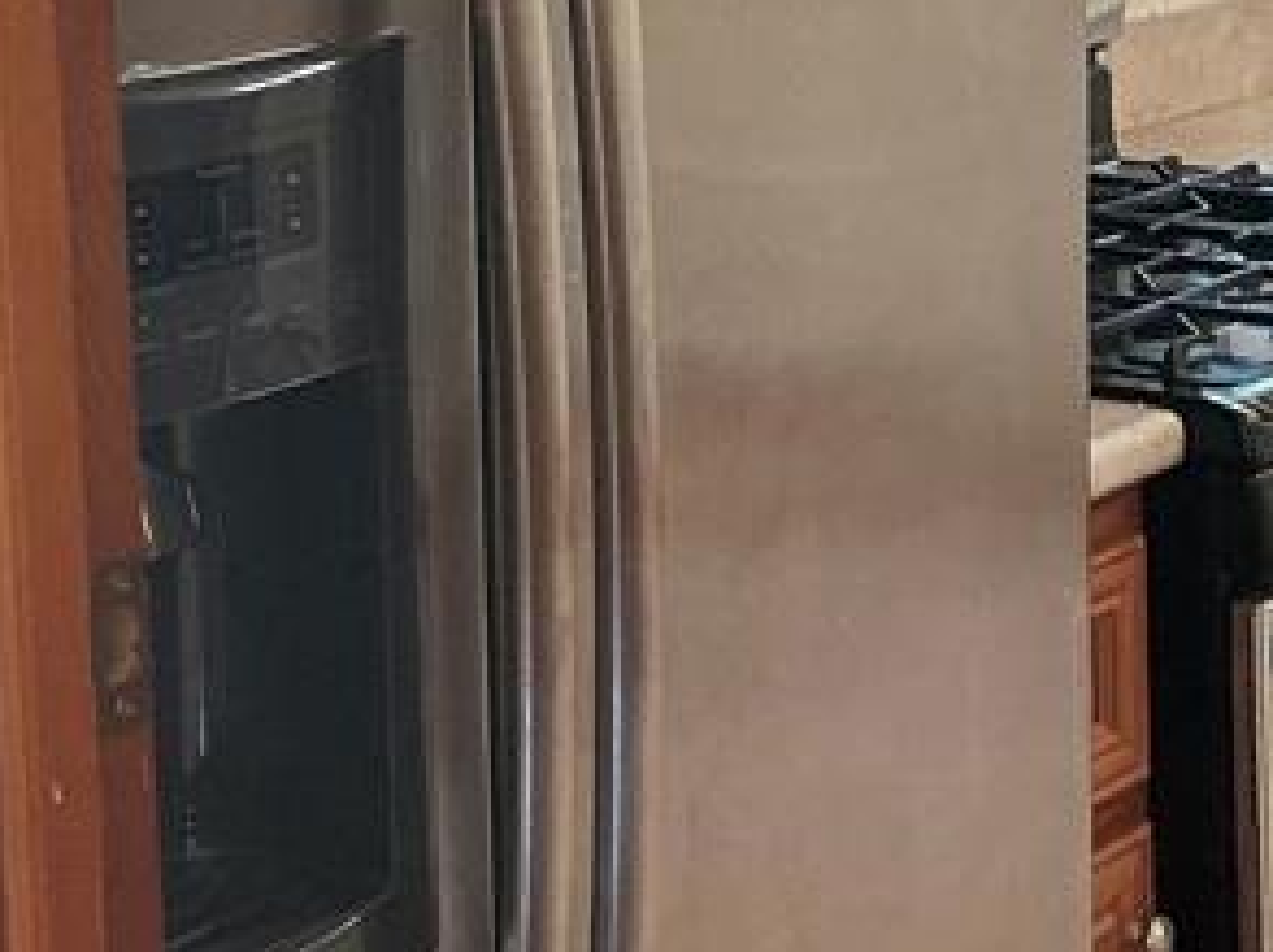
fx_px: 3600
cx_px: 613
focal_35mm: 98
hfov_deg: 20.1
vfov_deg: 14.9
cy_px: 61
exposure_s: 1/60
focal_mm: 3
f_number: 1.8
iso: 80
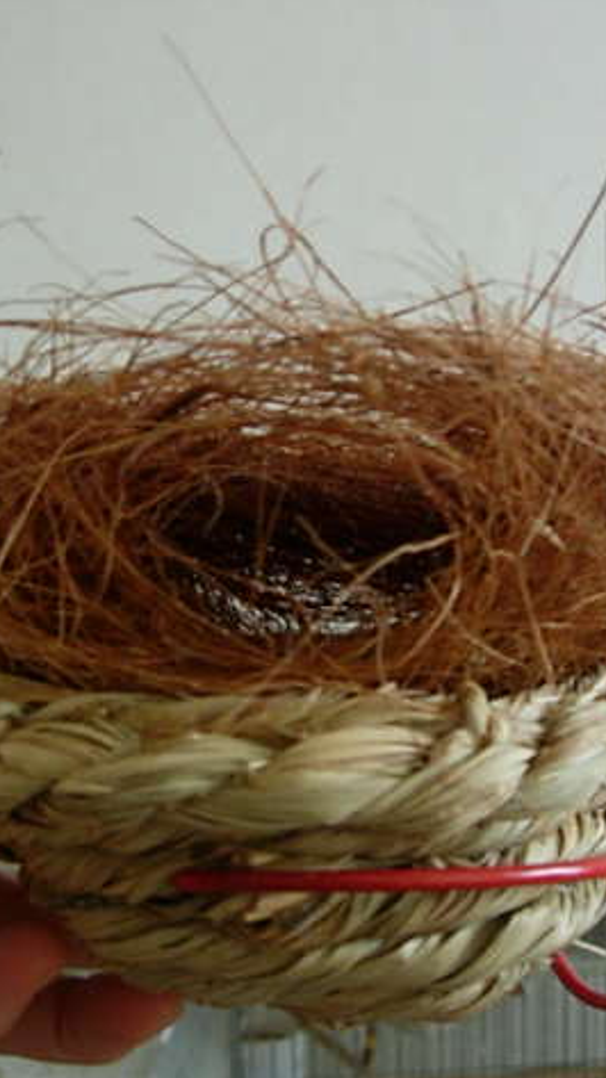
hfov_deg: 21.4
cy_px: 538
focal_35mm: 56
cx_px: 267
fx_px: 1600
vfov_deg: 37.2
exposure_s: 1/11.3
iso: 200
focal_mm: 7.8
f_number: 2.8
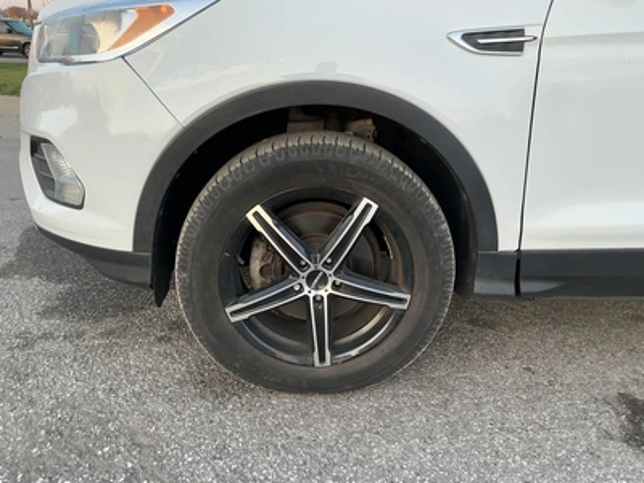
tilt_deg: -16.0
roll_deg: -1.3
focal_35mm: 28
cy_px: 242
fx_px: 521
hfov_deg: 63.4
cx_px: 322
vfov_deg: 49.7
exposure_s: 1/125
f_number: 1.8
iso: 20
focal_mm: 3
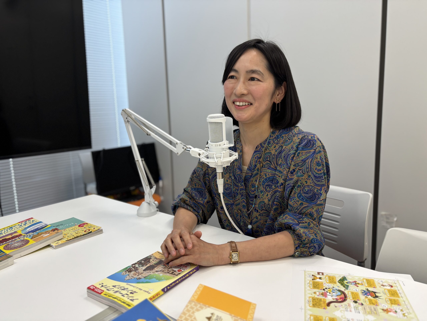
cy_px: 160
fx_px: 321
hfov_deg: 67.3
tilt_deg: -8.8
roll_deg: +1.8
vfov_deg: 53.1
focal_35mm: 26
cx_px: 214
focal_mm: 5.96
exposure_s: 1/100
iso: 80
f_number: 1.6
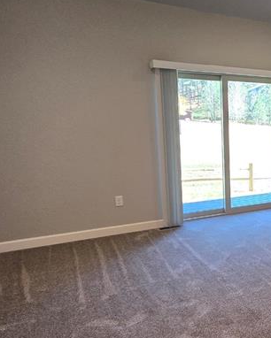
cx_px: 325
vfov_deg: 52.8
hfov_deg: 34.6
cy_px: 173
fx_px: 341
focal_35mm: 34
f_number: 2.2
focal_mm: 2.2
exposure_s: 1/60
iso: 125
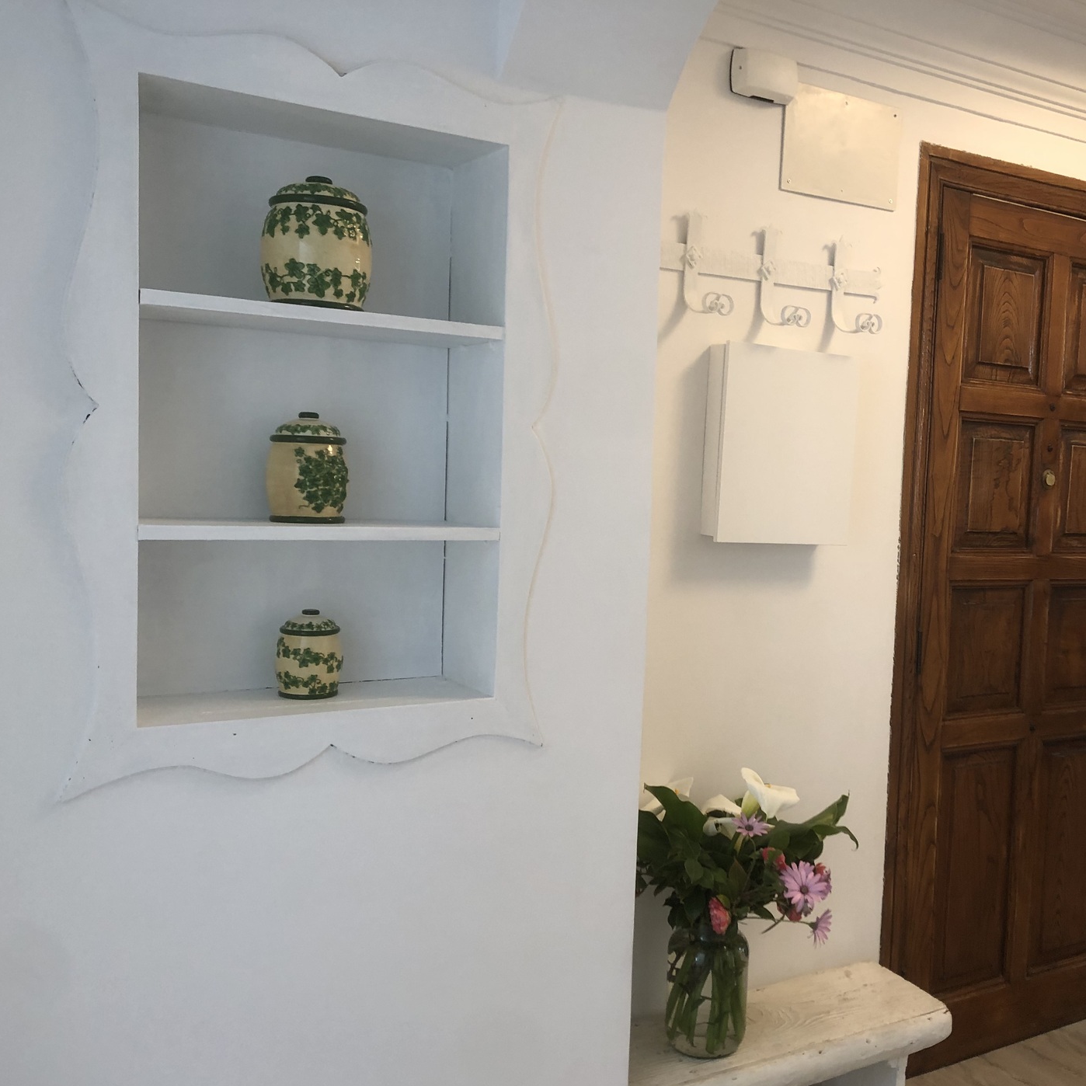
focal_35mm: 34
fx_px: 1207
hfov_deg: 47.8
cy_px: 559
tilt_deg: -3.9
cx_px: 701
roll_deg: -1.9
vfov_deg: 48.4
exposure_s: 1/20
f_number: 1.8
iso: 40
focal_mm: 4
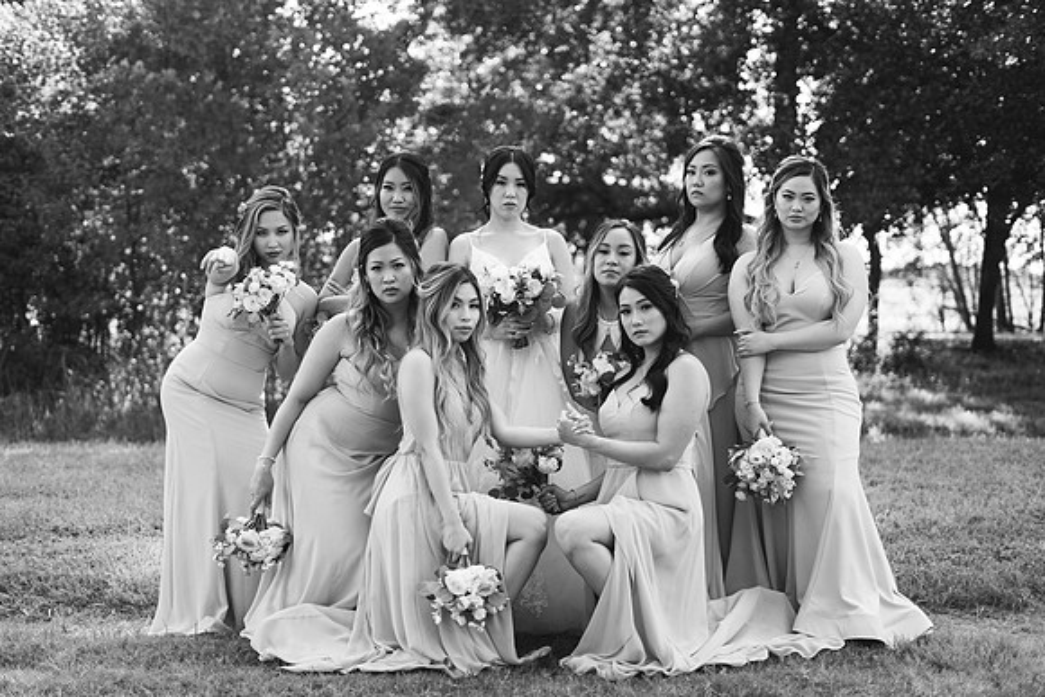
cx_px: 522
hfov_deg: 37.2
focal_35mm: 53
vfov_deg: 25.3
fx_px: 1550
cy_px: 348
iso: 250
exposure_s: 1/2000
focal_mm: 50
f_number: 1.8
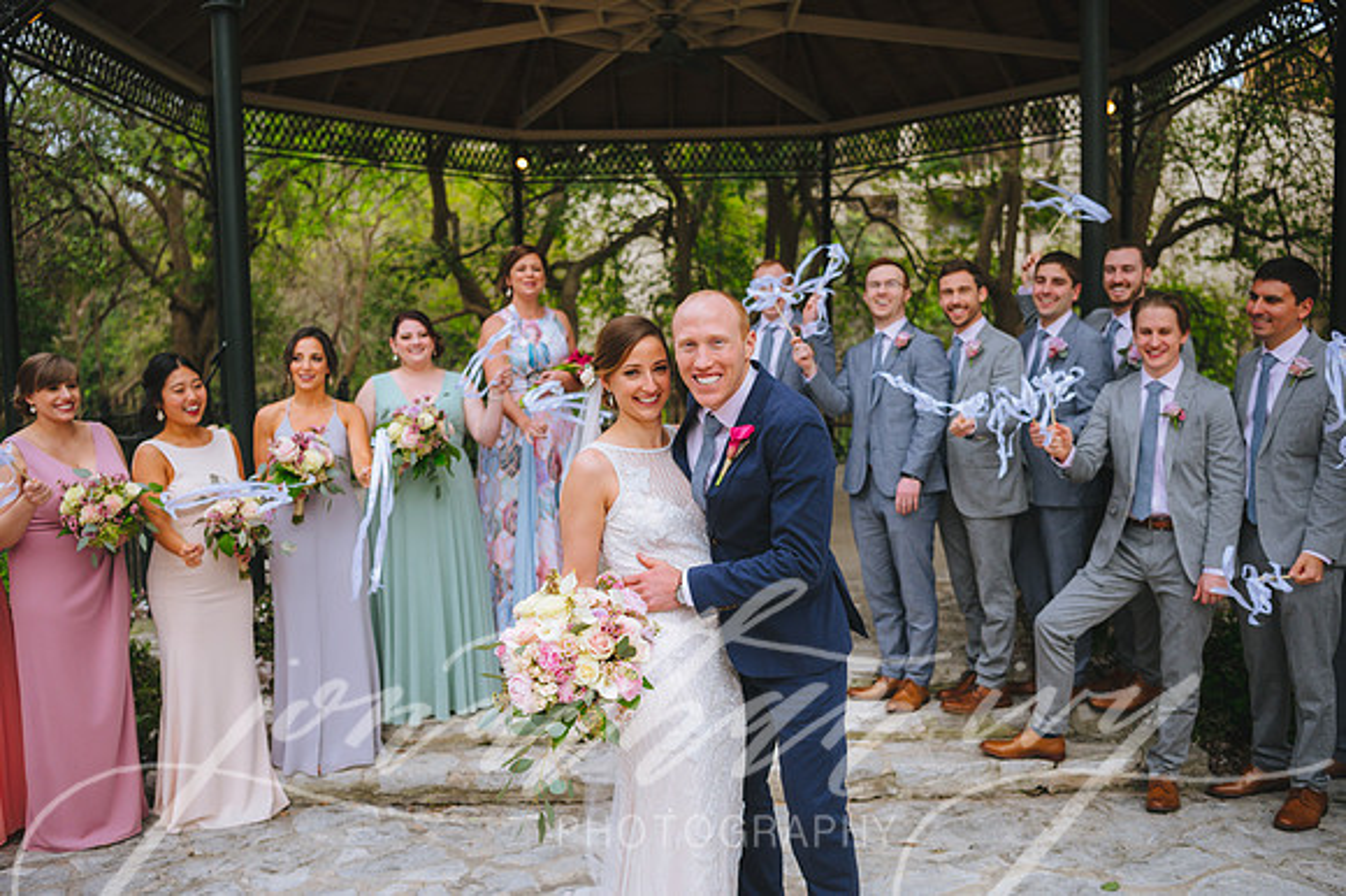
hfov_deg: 58.7
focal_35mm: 32
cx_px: 673
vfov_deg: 41.1
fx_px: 1196
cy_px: 448
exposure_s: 1/1600
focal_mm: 32
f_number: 2.8
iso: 400
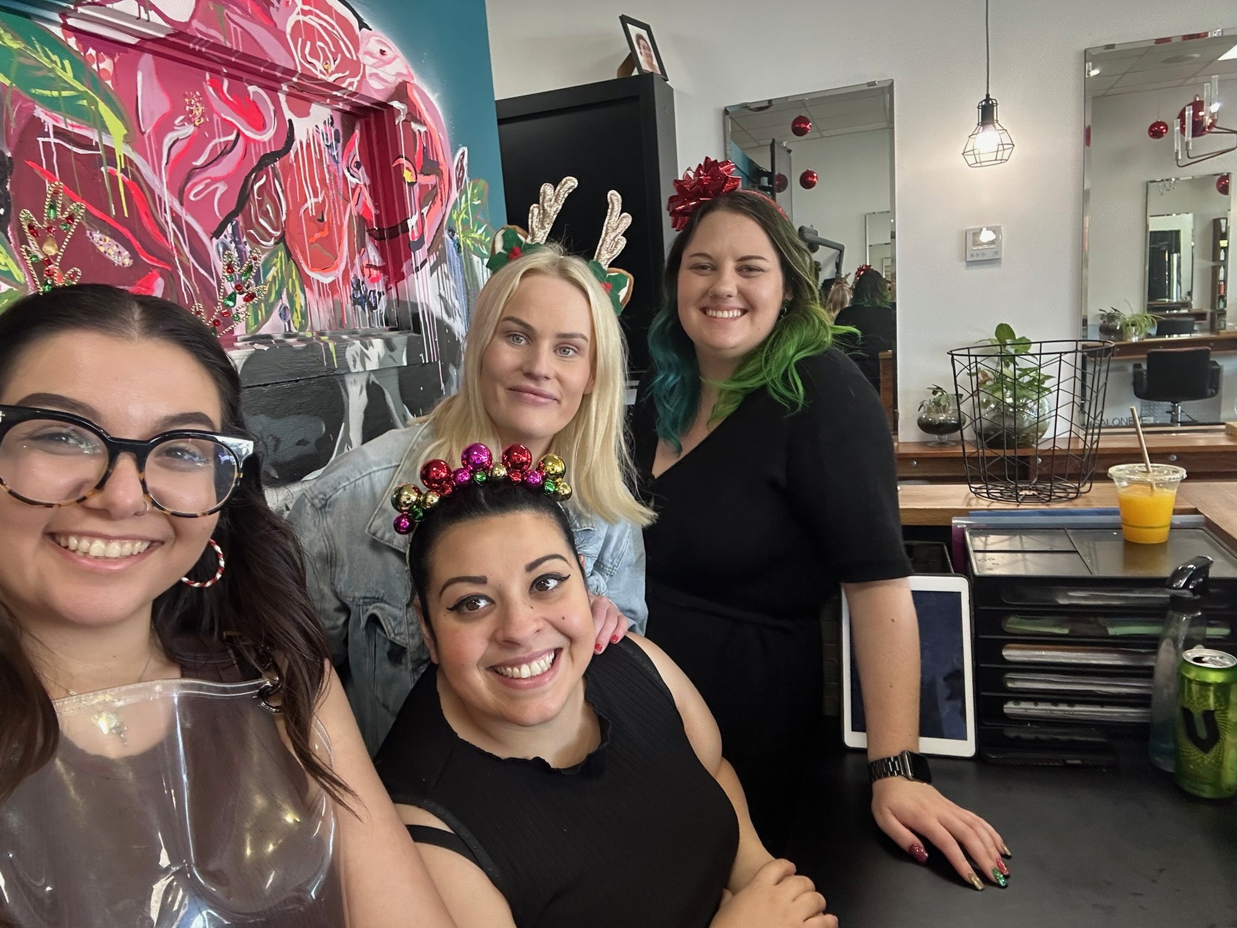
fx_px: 822
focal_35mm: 23
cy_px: 464
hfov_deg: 73.9
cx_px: 618
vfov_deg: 58.9
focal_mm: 2.69
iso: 100
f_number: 1.9
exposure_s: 1/50
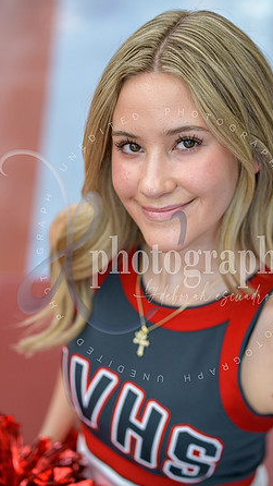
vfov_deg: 28.6
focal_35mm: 74
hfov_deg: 16.3
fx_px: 952
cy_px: 242
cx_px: 152
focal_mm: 70
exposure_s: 1/125
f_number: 2.8
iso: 250
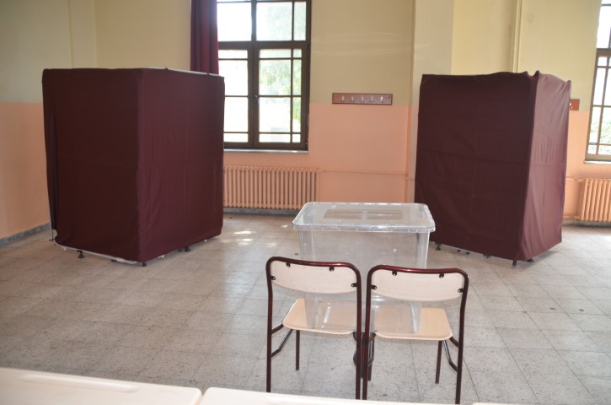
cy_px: 202
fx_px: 457
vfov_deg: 47.7
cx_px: 306
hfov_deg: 67.5
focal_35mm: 27
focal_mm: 18
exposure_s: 1/100
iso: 400
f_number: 3.5
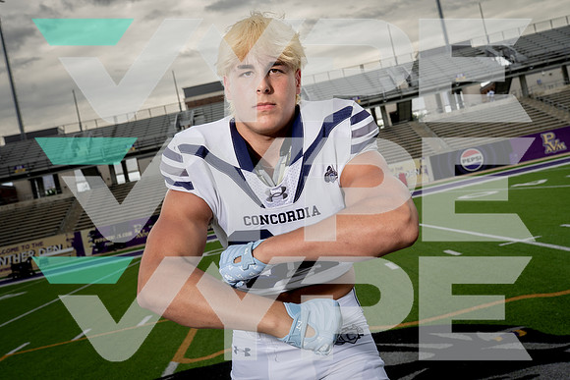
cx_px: 285
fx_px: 538
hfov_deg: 55.8
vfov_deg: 38.9
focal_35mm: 34
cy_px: 190
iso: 250
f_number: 8
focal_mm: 34
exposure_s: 1/250
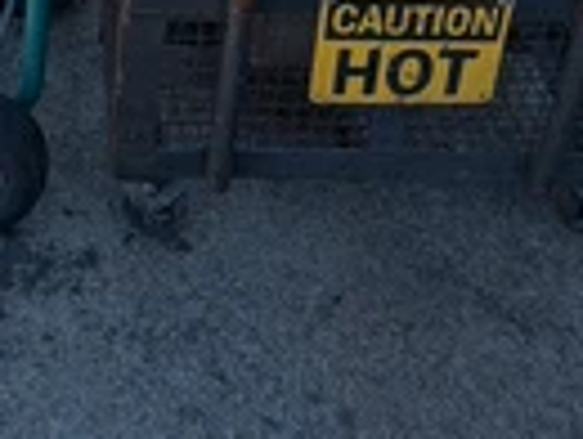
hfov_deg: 26.0
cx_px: 161
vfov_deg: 18.5
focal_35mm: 74
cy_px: -141
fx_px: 1249
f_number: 1.68
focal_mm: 6.9
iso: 18
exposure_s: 1/876
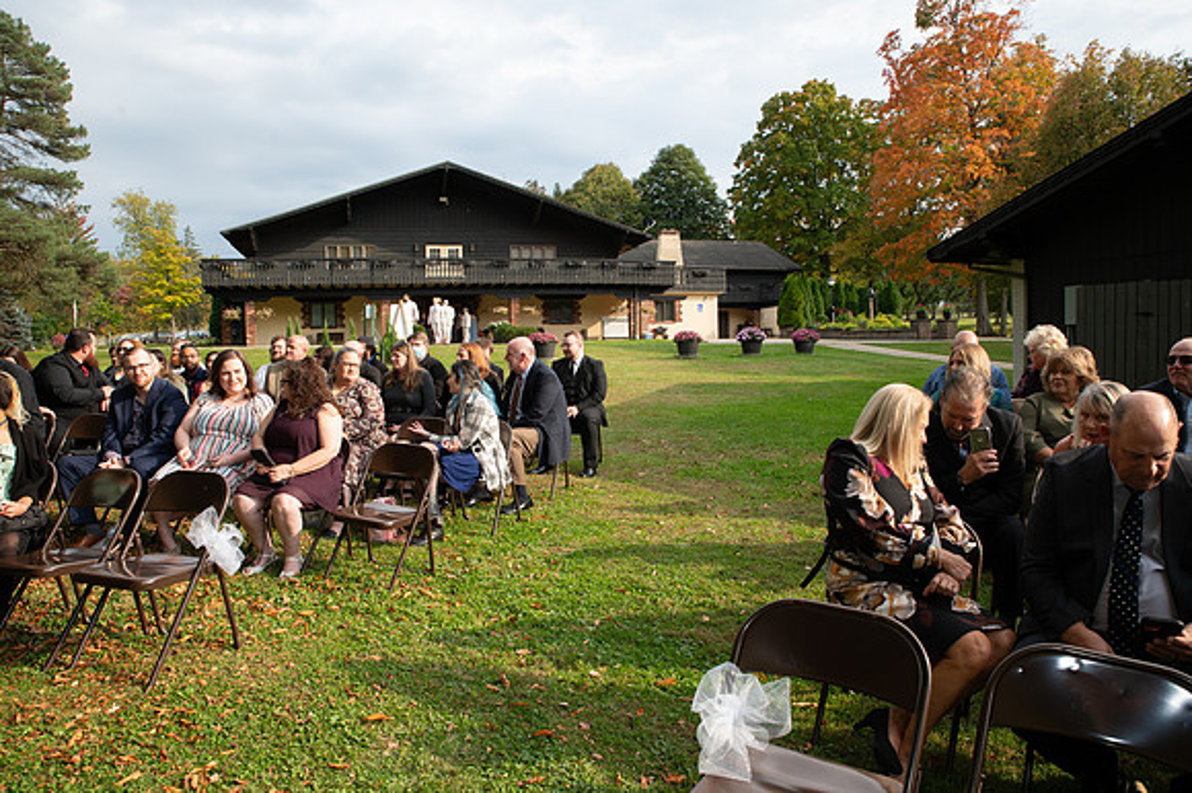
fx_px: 814
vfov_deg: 52.0
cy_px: 396
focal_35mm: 25
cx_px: 596
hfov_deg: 72.4
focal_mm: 24
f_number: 9
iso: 400
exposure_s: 1/200
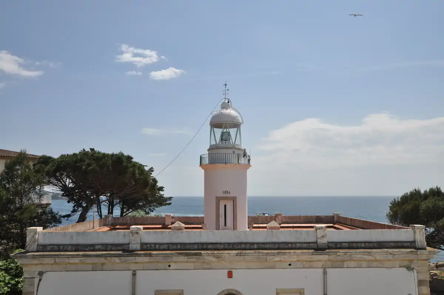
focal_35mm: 30
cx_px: 222
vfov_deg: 43.5
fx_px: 370
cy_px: 148
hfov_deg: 62.0
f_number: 11
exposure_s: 1/500
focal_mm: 20
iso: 200
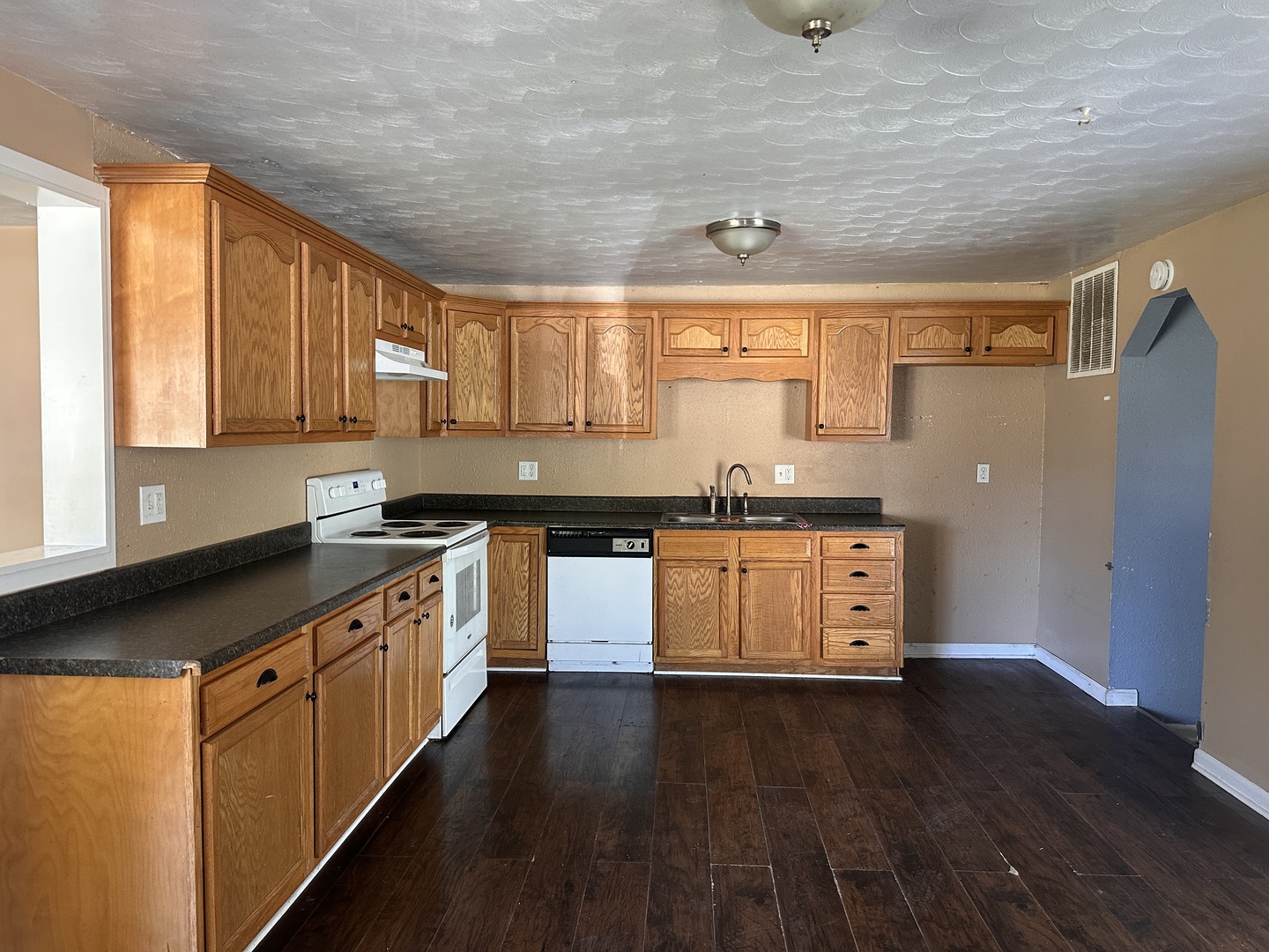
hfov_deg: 71.6
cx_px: 634
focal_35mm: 24
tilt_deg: -2.6
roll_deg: -0.2
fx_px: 880
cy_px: 476
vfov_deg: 56.8
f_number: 1.78
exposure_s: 1/64
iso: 250
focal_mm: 6.86
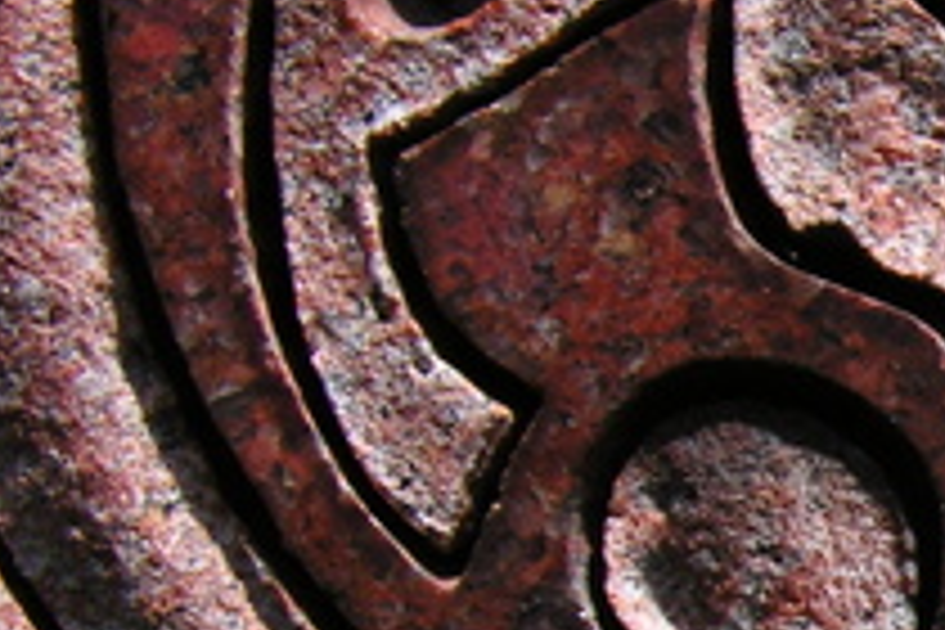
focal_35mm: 137
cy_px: 940
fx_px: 3596
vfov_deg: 9.7
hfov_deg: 13.4
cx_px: 1706
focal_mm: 8.9
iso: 50
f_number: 4.5
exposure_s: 1/332
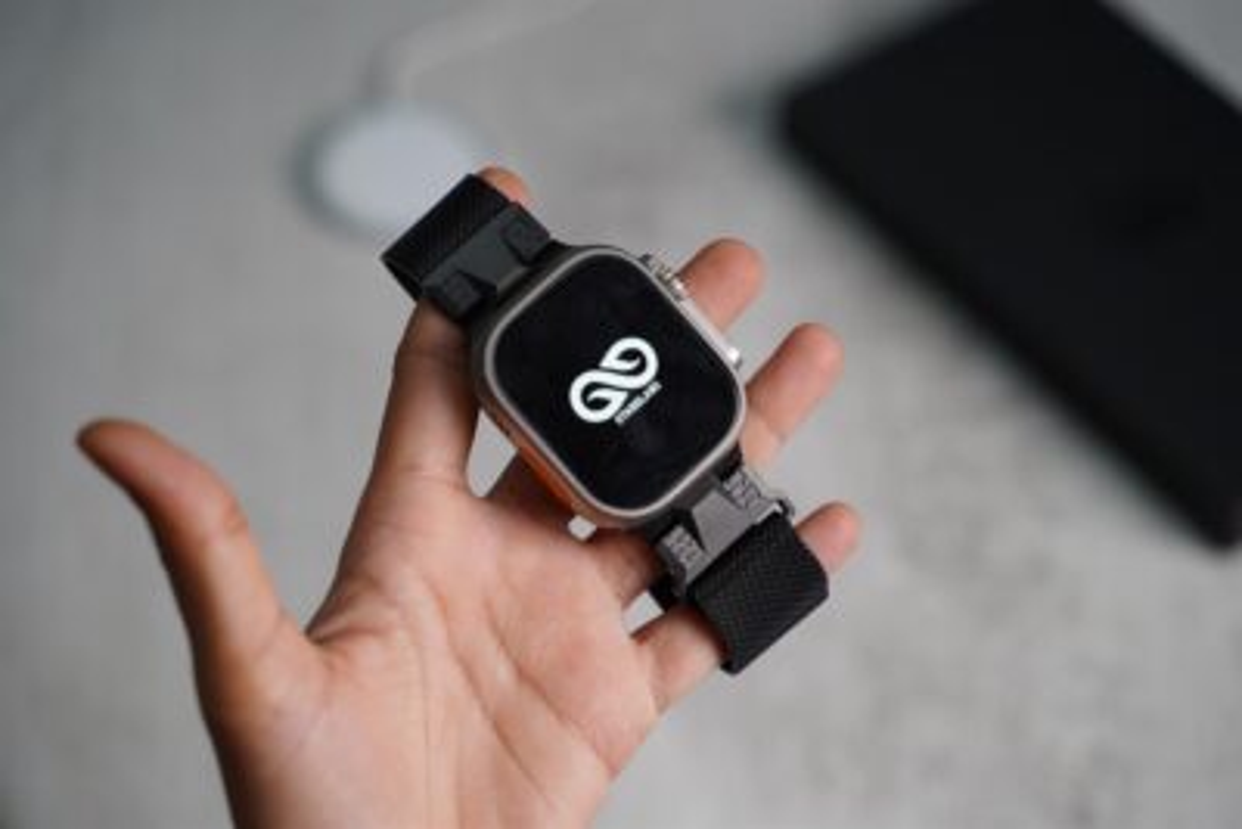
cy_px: 414
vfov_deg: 18.2
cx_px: 621
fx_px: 2588
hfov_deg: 27.0
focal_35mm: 75
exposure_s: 1/80
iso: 500
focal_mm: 75
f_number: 4
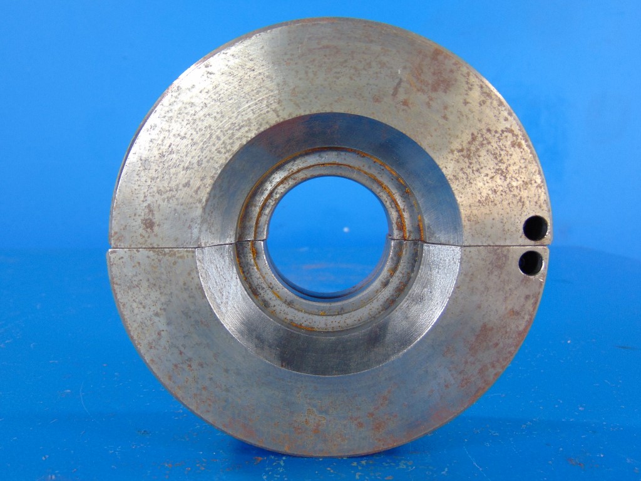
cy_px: 240
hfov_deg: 55.4
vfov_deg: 42.9
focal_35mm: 33
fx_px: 611
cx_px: 320
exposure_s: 1/30
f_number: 3.2
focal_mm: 5.8
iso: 100
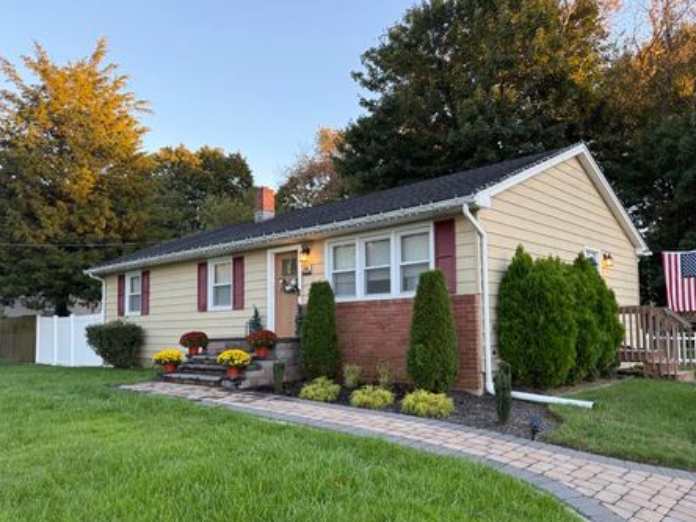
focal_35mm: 27
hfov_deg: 65.2
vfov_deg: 51.3
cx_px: 378
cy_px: 286
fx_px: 543
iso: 125
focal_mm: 6.76
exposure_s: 1/228
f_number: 1.78
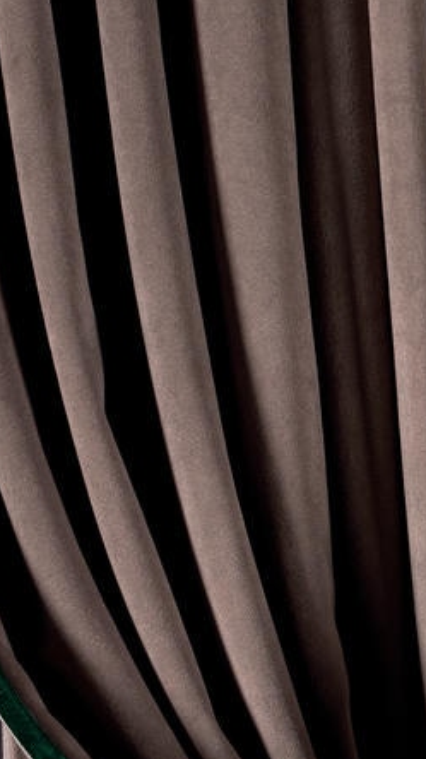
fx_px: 4380
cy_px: 593
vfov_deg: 9.9
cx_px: 860
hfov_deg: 5.4
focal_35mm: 218
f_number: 8
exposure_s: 1/125
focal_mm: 48
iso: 200
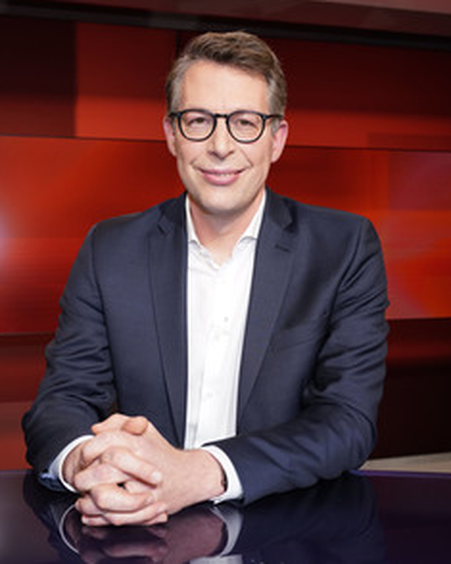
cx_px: 206
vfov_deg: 40.3
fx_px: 768
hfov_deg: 32.7
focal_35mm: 46
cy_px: 280
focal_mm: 32
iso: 1600
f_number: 5
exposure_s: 1/125
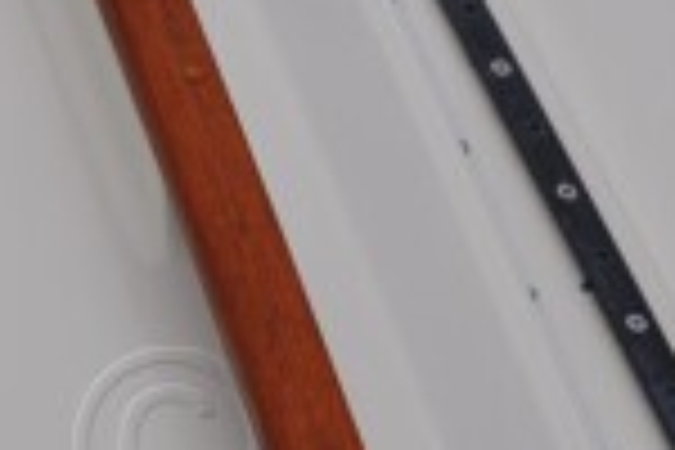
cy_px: 153
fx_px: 3532
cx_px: 171
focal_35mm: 188
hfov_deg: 10.9
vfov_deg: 7.3
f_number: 10
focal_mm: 45
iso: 200
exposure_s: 1/400
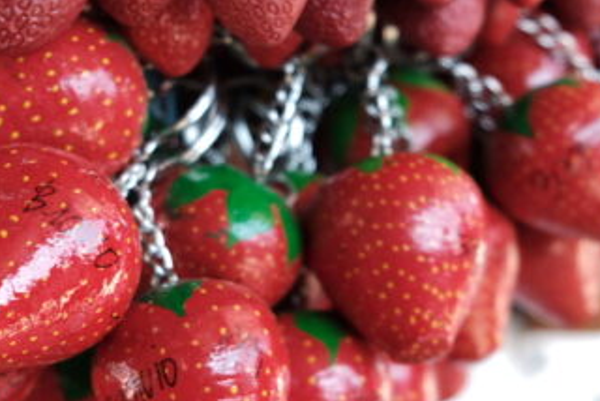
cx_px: 289
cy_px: 316
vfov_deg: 14.5
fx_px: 1568
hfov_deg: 21.7
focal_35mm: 94
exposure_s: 1/38
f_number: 3.2
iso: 100
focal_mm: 28.9
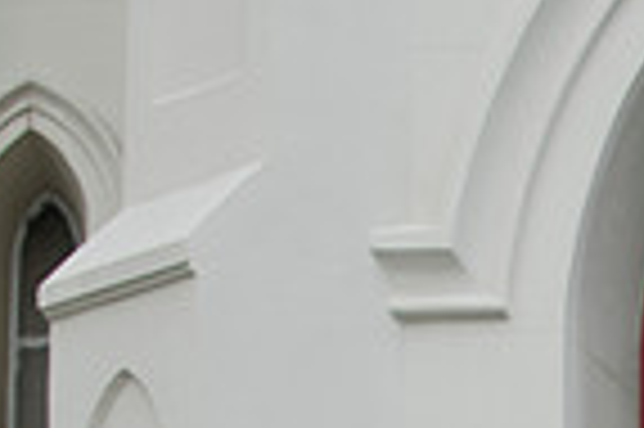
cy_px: 788
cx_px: 955
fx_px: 5075
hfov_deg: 7.2
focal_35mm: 284
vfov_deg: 4.8
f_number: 4
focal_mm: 70
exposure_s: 1/125
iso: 200
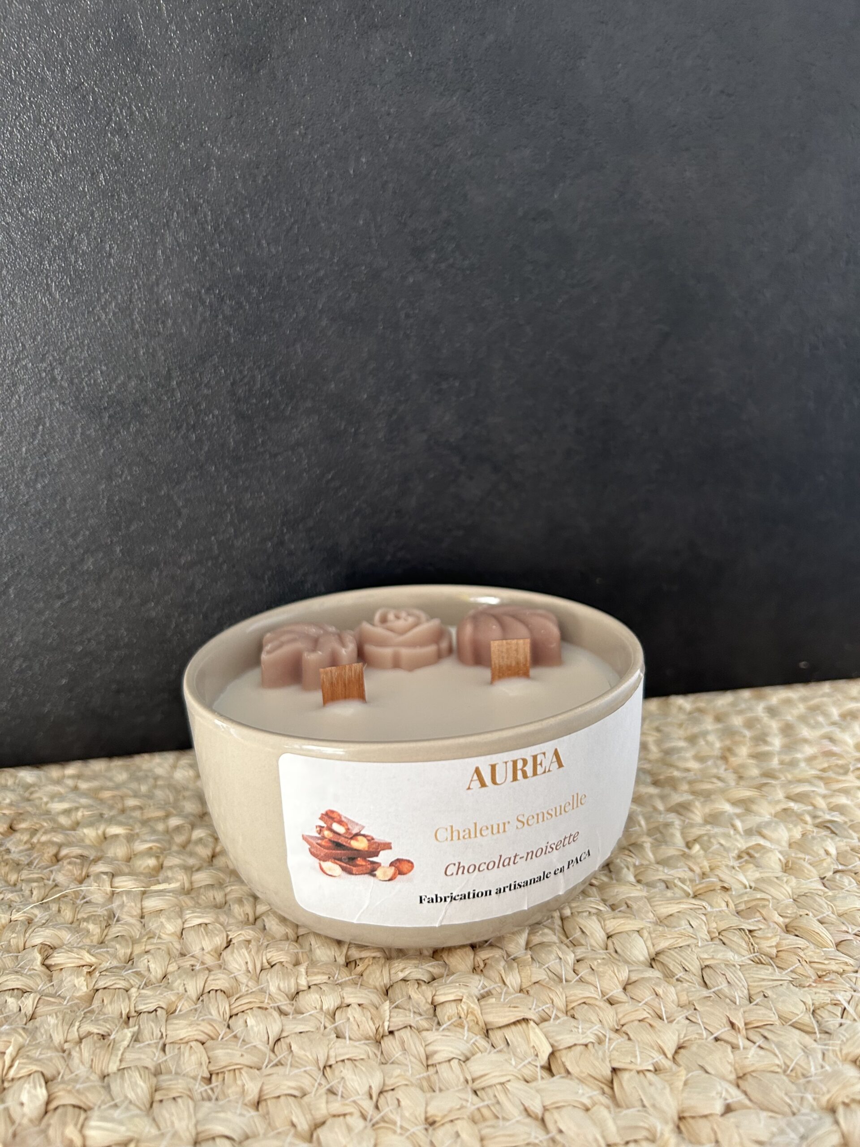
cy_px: 574
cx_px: 430
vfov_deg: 67.3
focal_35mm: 26
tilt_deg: -14.1
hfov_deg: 53.1
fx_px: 861
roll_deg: +1.7
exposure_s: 1/60
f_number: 1.5
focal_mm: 5.7
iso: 200
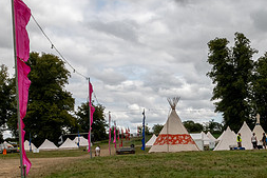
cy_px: 150
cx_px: 244
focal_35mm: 55
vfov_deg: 24.1
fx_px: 408
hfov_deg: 34.1
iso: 800
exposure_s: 1/250
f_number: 16
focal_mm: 24
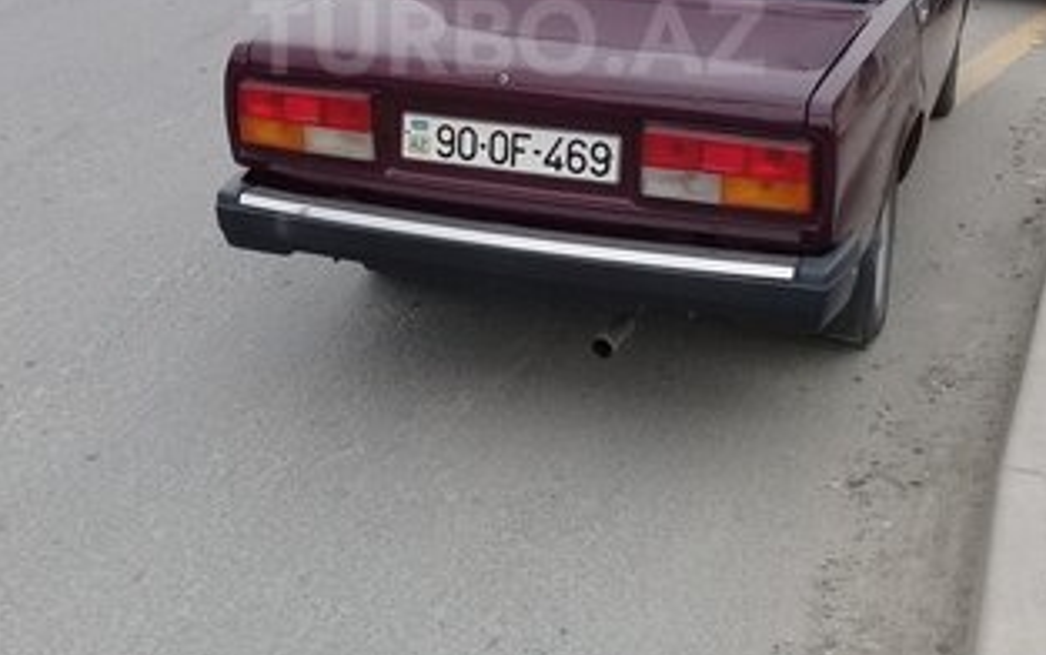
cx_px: 508
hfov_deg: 38.8
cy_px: 37
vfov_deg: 24.0
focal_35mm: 52
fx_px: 1483
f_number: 2.2
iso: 50
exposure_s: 1/185
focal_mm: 3.3
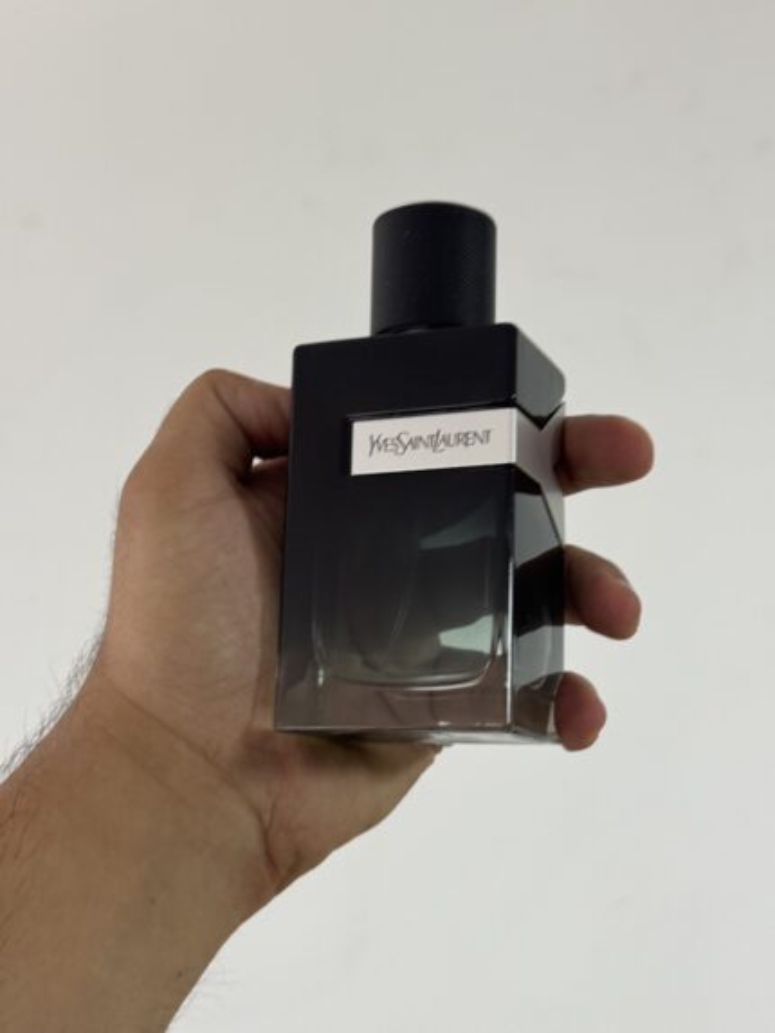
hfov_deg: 30.3
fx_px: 1432
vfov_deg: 39.6
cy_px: 516
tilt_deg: -19.6
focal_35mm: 48
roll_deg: +1.7
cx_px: 388
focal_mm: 6.76
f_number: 1.78
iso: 125
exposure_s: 1/50
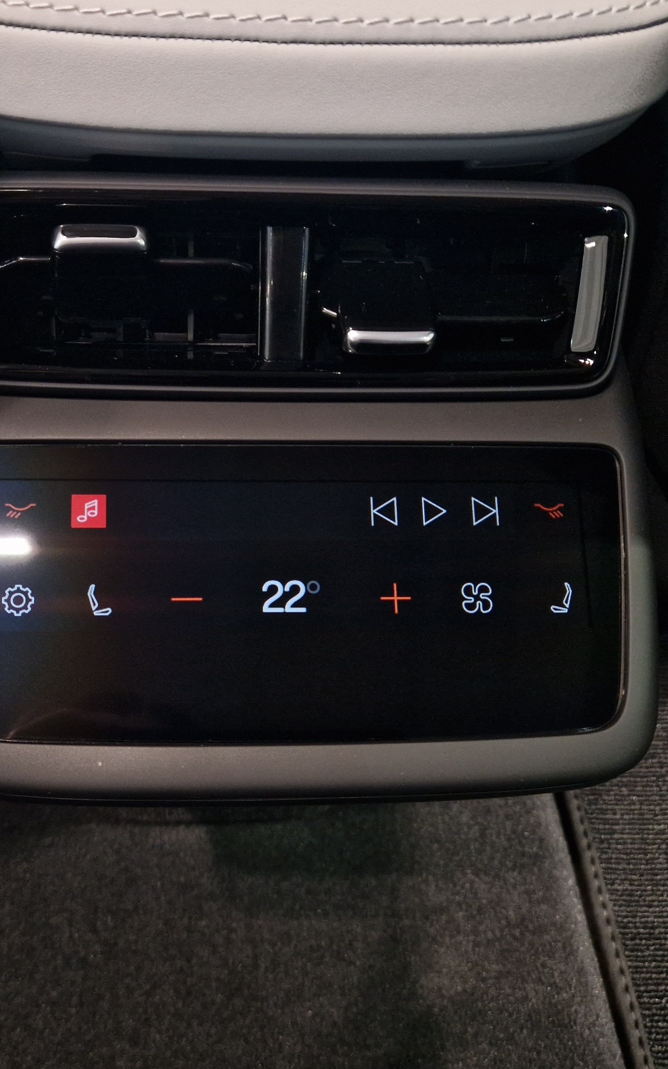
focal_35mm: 33
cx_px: 220
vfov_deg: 58.1
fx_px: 961
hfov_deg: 37.9
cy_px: 529
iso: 80
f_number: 1.8
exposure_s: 1/100
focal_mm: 5.4
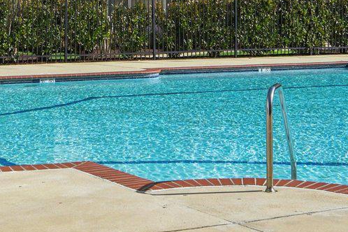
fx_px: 1034
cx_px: 168
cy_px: -115
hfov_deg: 19.1
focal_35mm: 107
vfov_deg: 12.2
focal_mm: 26
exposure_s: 1/4000
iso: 400
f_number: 8
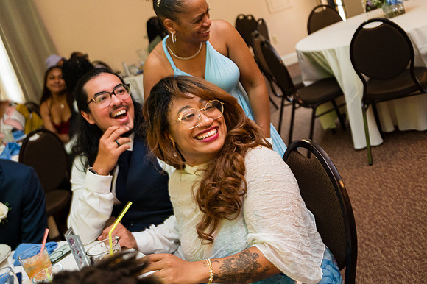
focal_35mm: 48
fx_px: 565
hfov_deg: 41.4
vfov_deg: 28.2
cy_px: 142
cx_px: 214
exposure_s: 1/60
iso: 3200
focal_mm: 45
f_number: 4
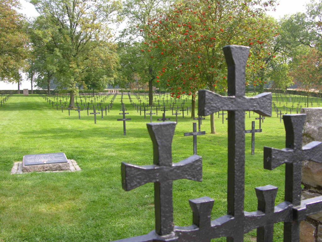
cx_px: 161
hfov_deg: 52.6
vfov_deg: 40.7
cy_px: 121
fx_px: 326
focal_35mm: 35
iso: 50
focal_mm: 8.9
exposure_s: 1/110
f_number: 4
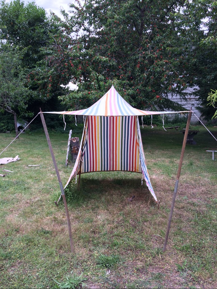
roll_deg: +2.7
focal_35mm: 29
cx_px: 108
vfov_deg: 61.7
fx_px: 242
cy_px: 144
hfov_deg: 48.2
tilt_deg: -7.9
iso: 32
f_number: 2.2
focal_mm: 4.15
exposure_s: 1/107
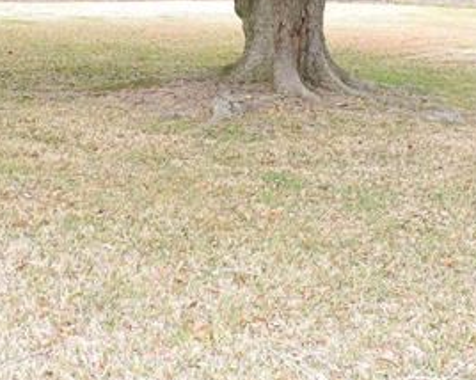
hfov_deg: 33.5
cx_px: 274
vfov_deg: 26.2
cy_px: 39
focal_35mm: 56
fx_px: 788
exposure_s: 1/200
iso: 125
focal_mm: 4.3
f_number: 3
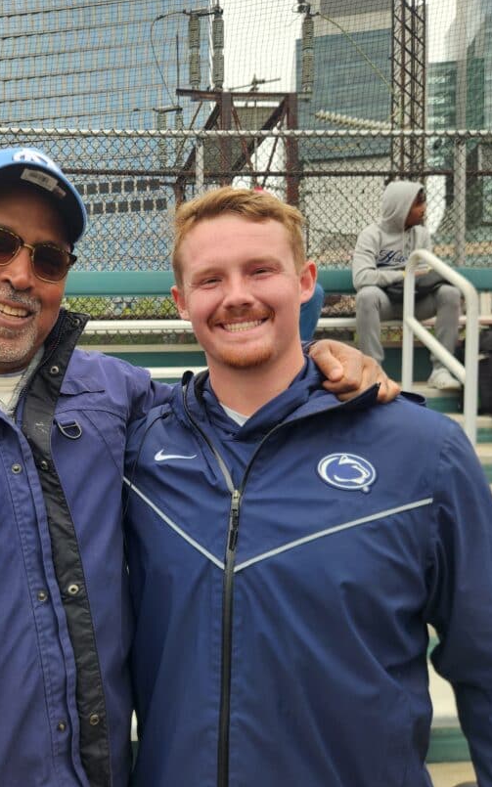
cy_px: 413
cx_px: 137
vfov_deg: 61.2
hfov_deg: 39.7
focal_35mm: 31
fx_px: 665
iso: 20
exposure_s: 1/318
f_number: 1.8
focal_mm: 5.4
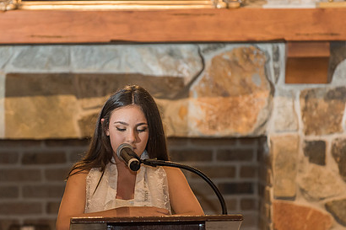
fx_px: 2719
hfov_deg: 7.3
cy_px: 137
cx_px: 132
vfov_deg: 4.9
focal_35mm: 283
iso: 1250
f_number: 3.2
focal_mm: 200
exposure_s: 1/125
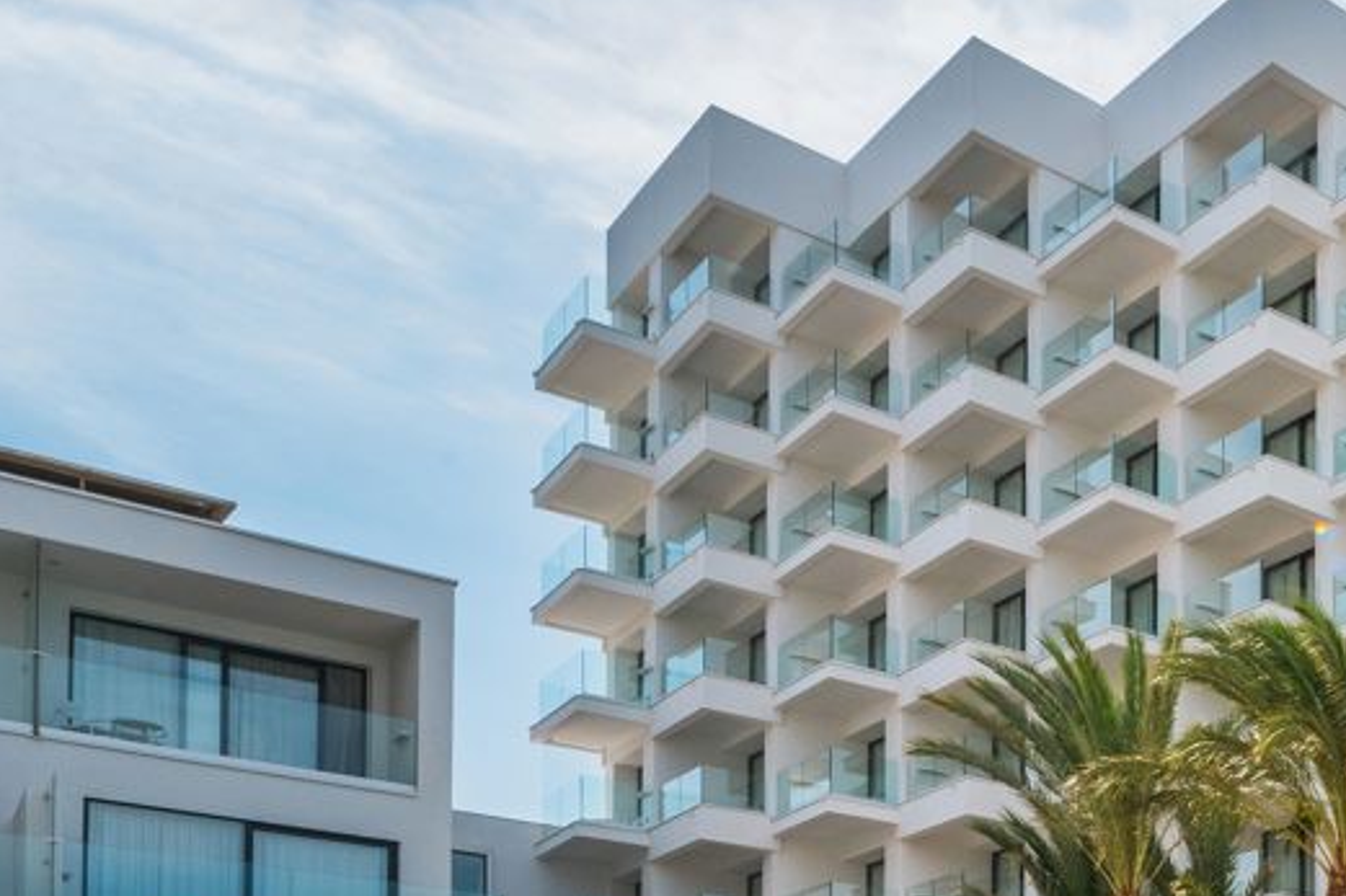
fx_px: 1607
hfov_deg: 34.4
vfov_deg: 26.7
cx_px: 1687
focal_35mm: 43
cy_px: 1146
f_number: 16
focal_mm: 14
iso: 400
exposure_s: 1/400
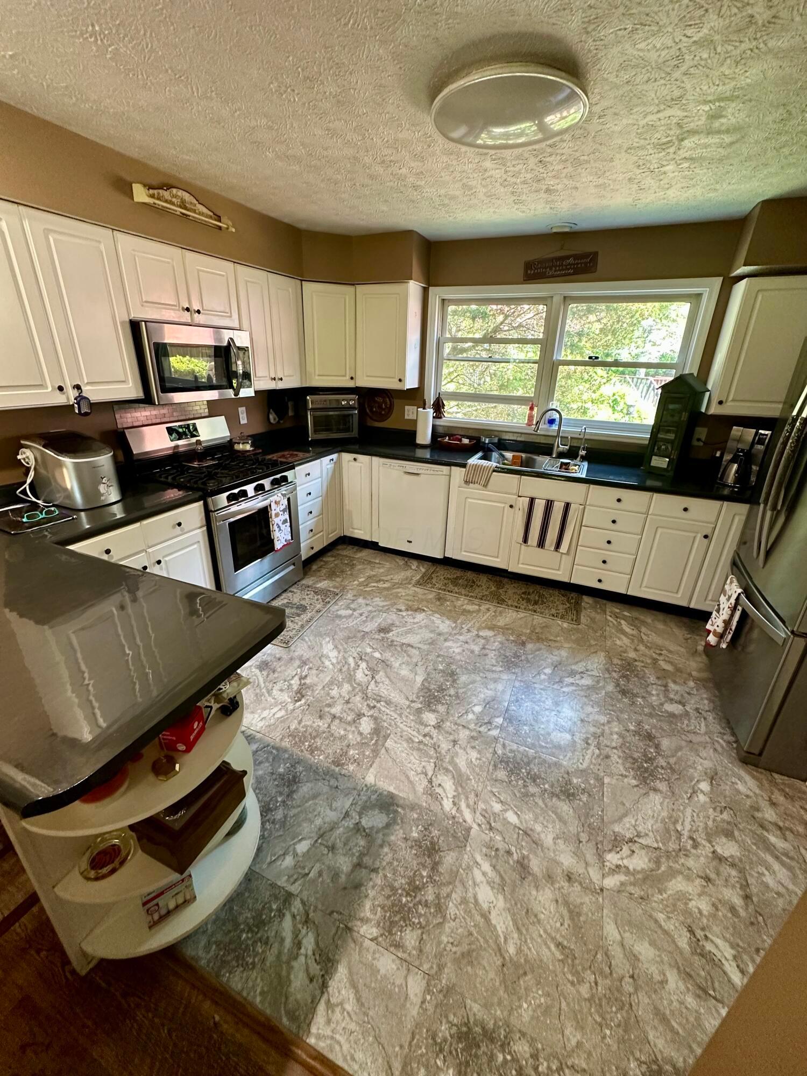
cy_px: 538
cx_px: 404
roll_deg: -2.6
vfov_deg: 102.1
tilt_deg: -21.9
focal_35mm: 14
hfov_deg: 85.7
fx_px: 435
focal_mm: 2.22
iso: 320
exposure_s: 1/60
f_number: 2.2
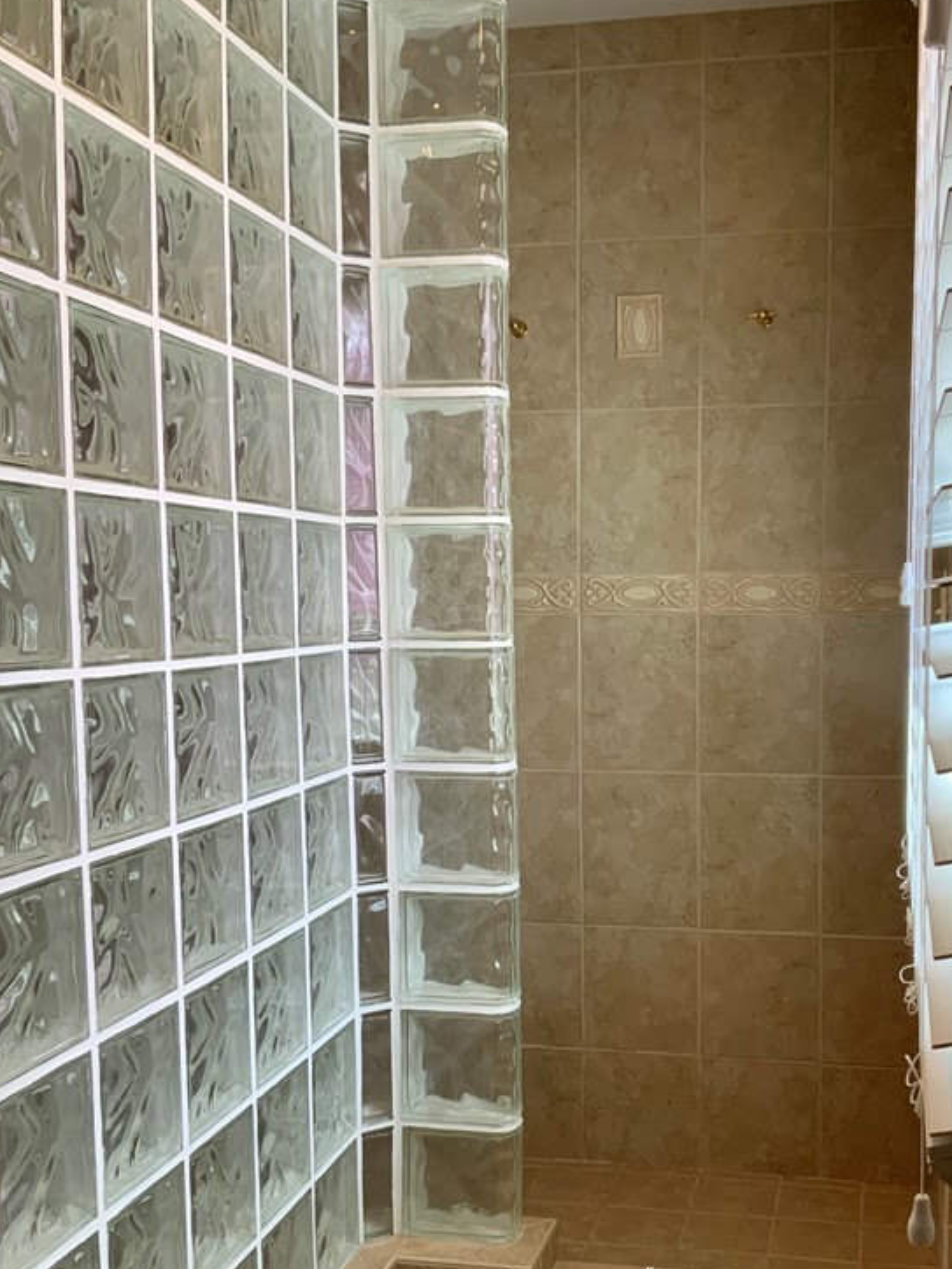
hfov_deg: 34.9
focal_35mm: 41
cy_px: 745
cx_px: 598
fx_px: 1503
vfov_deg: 45.6
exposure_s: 1/60
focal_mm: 3
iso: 40
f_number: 1.8
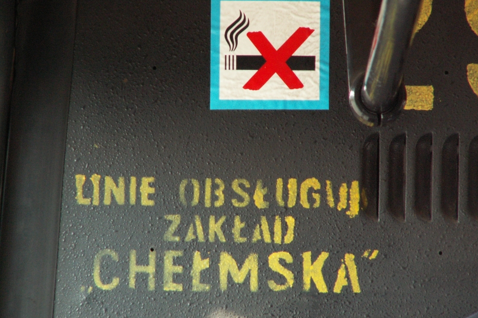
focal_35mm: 438
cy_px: 174
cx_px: 239
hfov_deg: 4.7
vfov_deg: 3.1
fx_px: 5815
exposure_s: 1/50
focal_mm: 69.45
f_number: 4.5
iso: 160
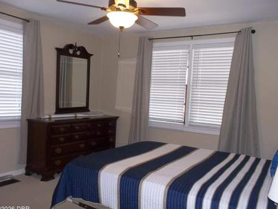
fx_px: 249
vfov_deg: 45.5
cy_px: 107
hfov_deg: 58.3
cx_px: 144
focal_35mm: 31
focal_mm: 4.1
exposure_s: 1/30
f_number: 3.3
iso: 160
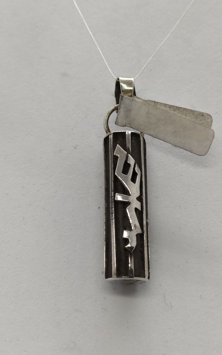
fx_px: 252
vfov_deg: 70.4
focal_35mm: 26
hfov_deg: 47.3
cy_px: 178
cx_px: 134
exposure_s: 1/266
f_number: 1.9
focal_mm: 3.94
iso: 100
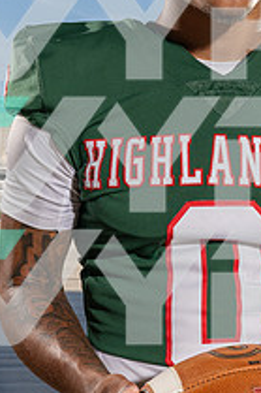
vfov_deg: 28.4
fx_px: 773
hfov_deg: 19.0
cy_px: 156
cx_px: 193
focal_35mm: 71
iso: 160
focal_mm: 33
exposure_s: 1/250
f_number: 11
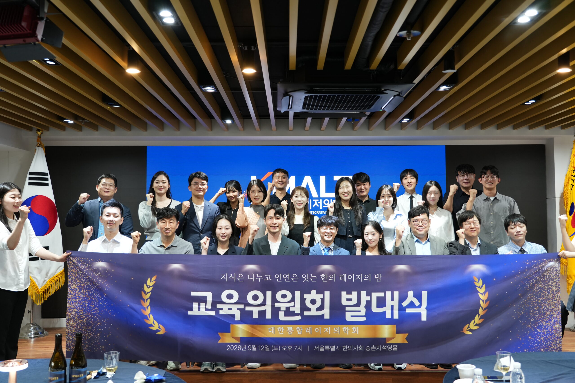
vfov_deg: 38.9
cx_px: 288
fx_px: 543
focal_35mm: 34
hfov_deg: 55.8
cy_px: 192
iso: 1250
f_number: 4
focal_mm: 34
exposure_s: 1/40
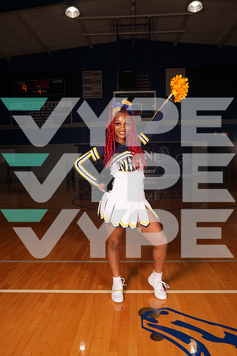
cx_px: 118
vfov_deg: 63.6
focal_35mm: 29
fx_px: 286
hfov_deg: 45.0
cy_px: 178
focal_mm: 29
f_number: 6.3
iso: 100
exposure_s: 1/100
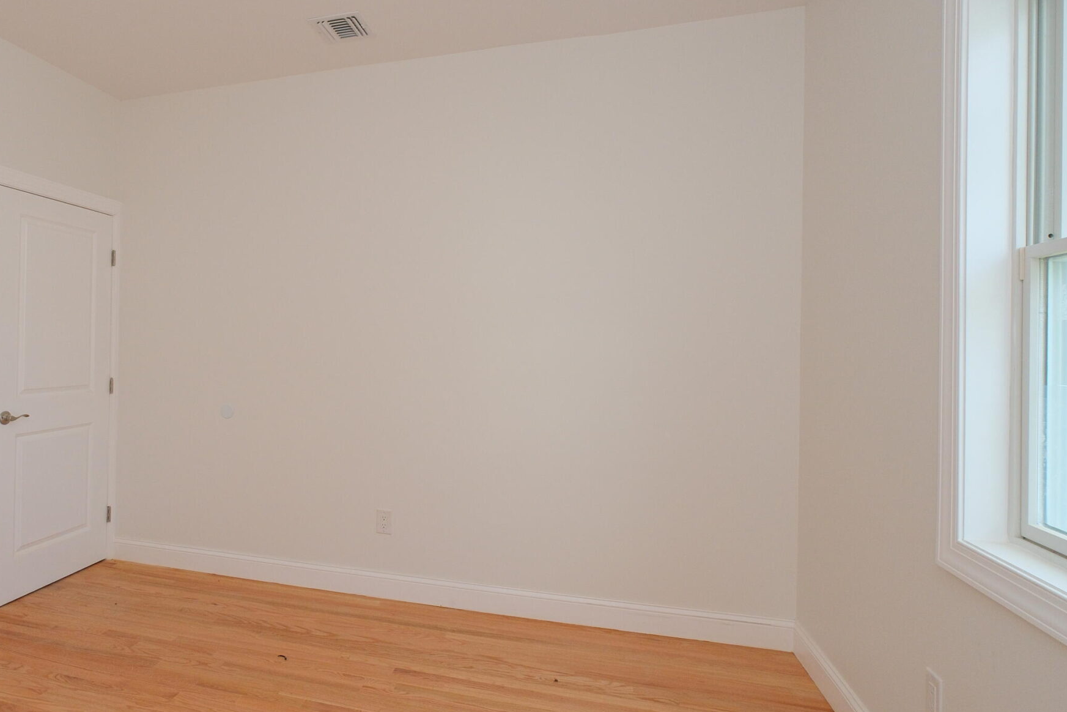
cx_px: 355
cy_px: 340
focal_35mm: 22
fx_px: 652
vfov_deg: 57.2
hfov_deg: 76.1
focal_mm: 10
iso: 800
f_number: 7.1
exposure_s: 1/100
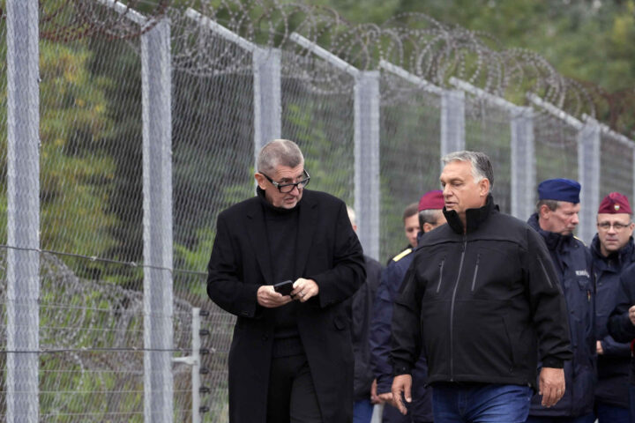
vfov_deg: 4.3
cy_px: 212
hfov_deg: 6.4
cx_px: 318
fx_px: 5644
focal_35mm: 320
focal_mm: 320
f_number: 9
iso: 3200
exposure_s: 1/640
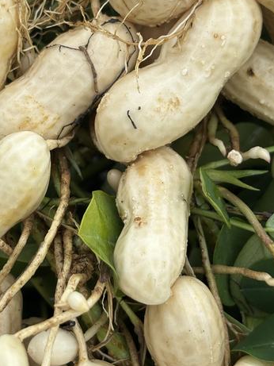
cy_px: 132
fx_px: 833
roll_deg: -2.9
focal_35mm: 79
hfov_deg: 18.6
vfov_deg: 24.6
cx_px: 106
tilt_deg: -37.1
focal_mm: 5.96
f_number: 1.6
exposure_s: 1/1543
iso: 32
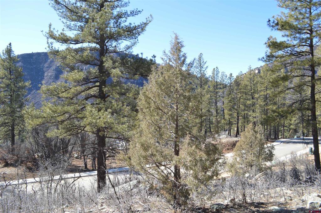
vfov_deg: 47.8
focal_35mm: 27
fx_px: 240
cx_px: 160
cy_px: 106
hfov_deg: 67.4
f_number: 6.3
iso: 100
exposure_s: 1/160
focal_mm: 18
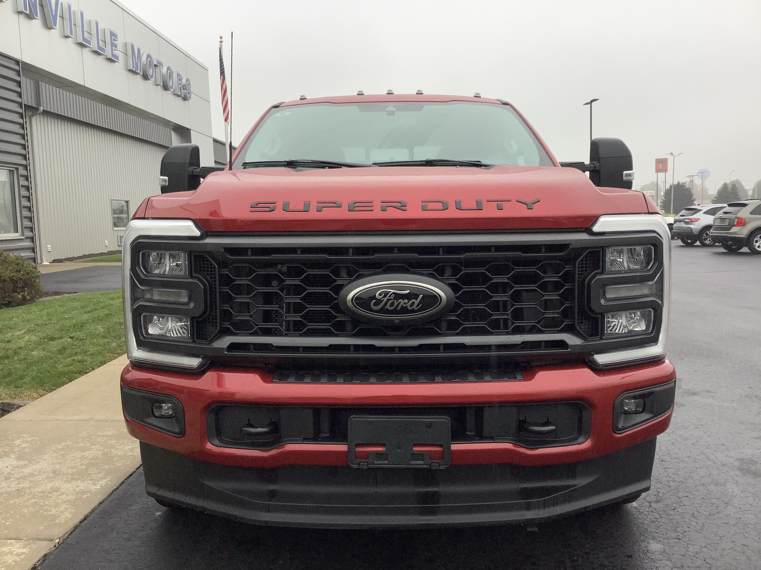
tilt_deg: -6.6
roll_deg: +2.1
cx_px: 380
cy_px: 285
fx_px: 682
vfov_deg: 45.4
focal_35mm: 31
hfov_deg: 58.4
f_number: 2.4
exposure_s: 1/196
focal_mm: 3.3
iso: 25
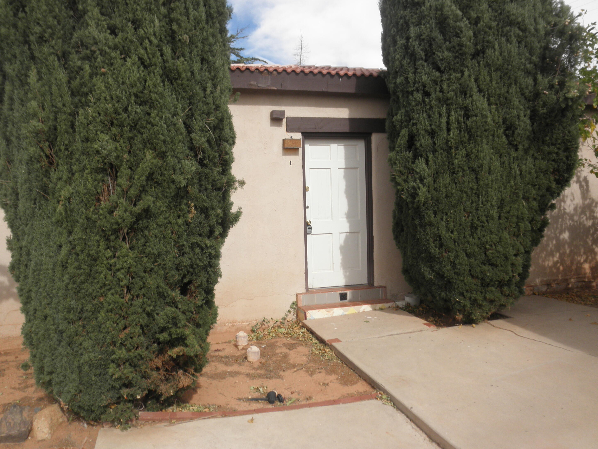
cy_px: 219
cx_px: 298
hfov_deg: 61.7
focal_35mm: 29
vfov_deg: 48.2
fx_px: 501
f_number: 8.5
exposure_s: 1/80
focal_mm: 5
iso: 64
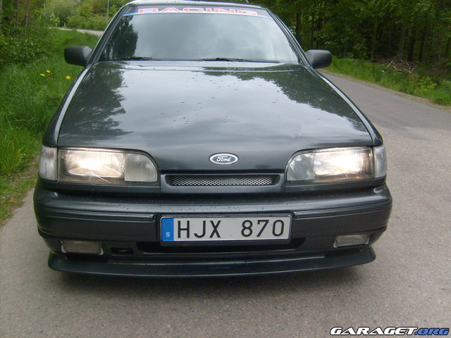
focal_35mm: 35
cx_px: 226
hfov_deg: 52.6
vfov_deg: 40.7
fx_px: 456
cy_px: 169
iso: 80
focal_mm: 5.8
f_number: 2.8
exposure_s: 1/125
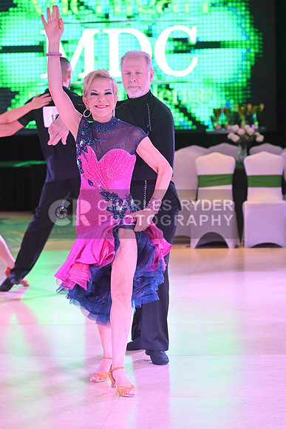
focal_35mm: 125
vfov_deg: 16.4
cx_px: 143
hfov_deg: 11.0
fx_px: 1489
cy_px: 214
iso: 5000
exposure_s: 1/400
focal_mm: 125
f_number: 5.6
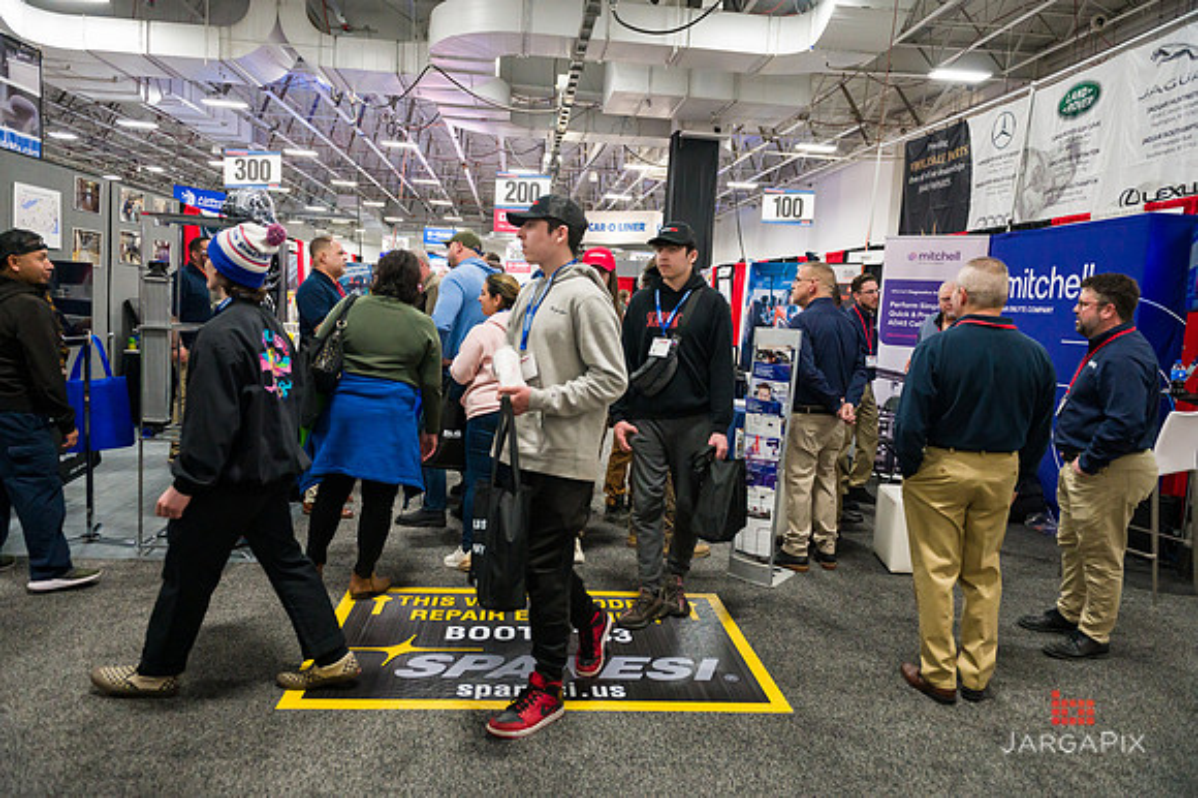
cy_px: 399
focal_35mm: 24
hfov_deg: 73.8
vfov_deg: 53.1
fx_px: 798
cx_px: 599
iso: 2000
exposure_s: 1/250
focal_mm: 24
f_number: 5
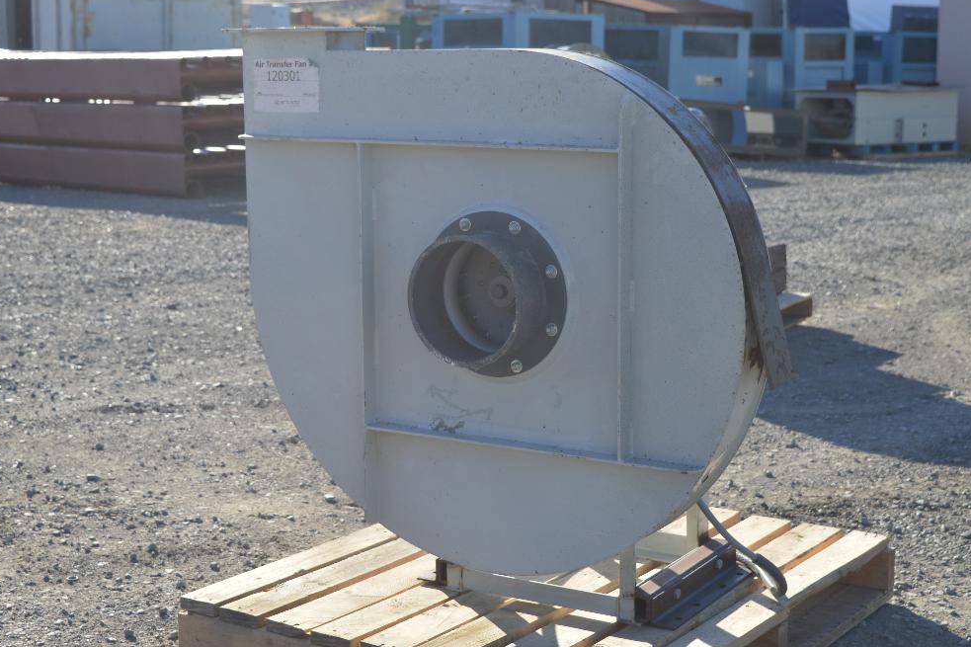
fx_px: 1645
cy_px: 321
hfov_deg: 32.9
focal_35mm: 61
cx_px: 479
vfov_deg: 22.3
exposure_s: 1/200
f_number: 6.3
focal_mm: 40
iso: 100
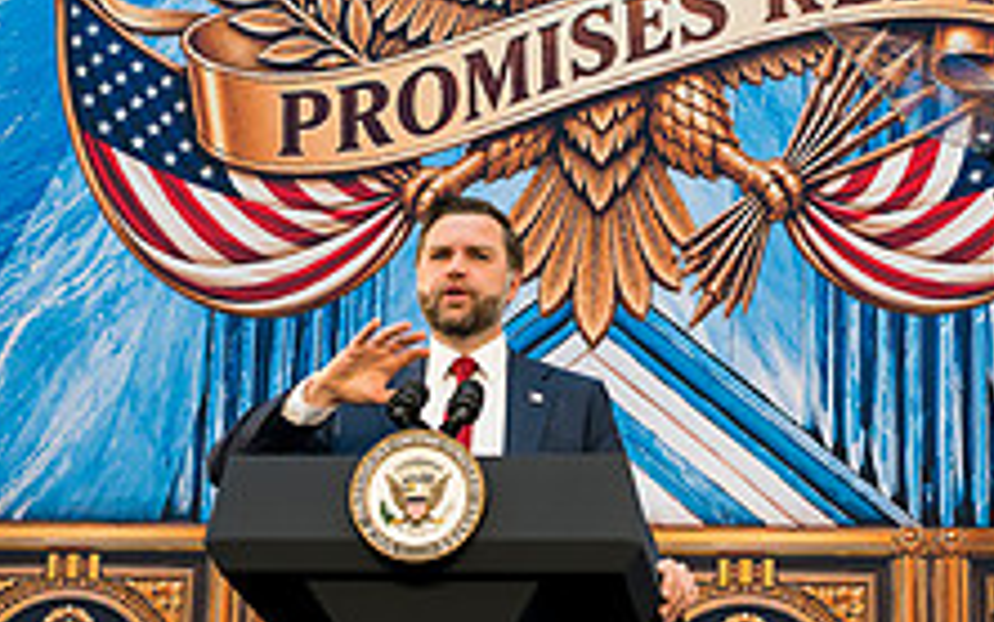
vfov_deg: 11.7
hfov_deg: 18.6
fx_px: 3036
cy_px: 365
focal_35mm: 112
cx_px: 475
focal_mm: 42
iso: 320
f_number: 2.8
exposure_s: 1/200
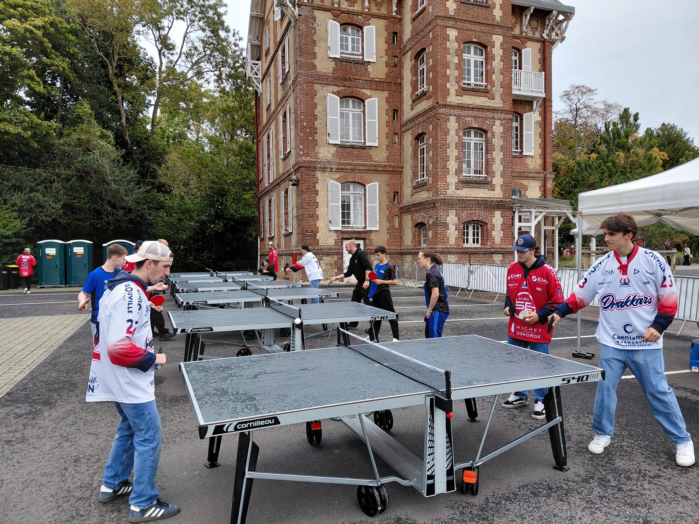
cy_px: 262
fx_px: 505
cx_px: 350
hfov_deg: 69.4
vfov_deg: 54.9
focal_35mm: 25
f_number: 1.8
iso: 50
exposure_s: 1/755
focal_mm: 4.69
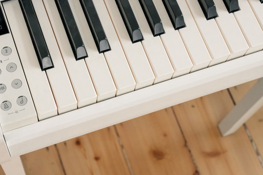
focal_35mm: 81
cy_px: 77
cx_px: 98
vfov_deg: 16.9
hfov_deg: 25.0
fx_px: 592
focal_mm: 55
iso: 3200
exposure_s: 1/250
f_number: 9
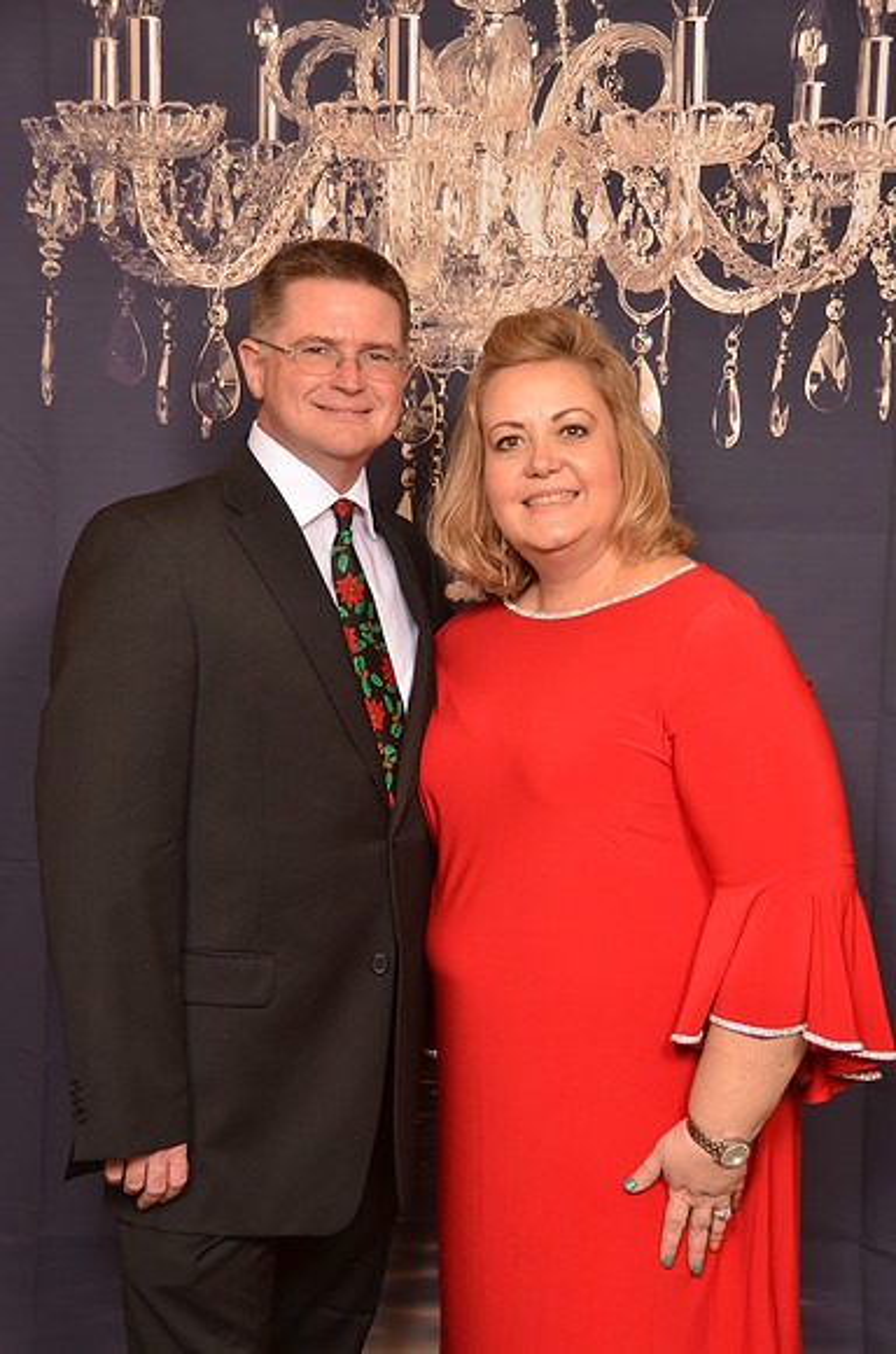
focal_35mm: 66
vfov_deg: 30.6
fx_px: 2476
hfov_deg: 20.5
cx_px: 448
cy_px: 677
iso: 200
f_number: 5.6
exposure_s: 1/60
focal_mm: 44
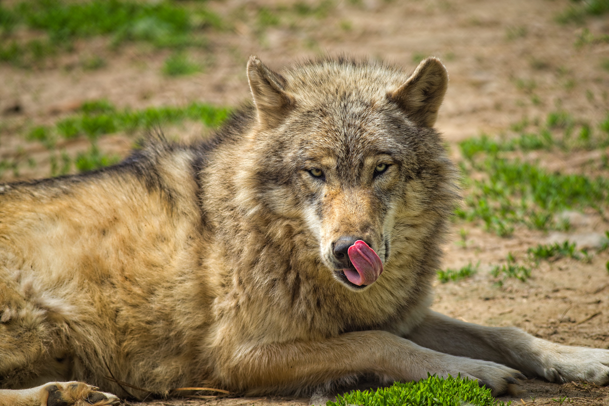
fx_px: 6768
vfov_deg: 3.4
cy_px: 203
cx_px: 304
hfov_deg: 5.2
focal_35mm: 400
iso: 125
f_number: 5.6
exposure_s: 1/500
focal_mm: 400
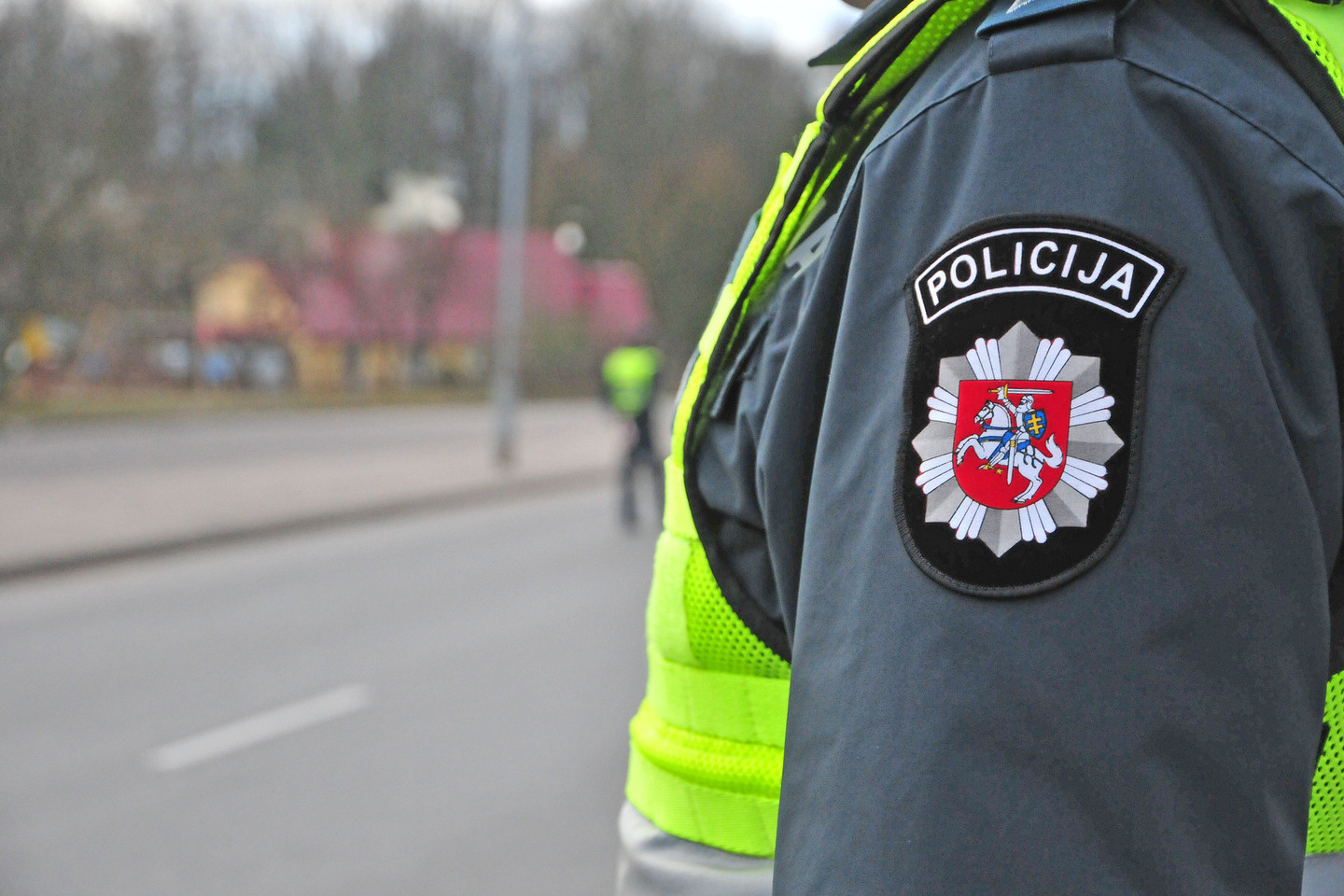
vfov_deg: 18.9
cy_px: 448
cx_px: 672
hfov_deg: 28.1
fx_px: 2688
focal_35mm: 72
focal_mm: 48
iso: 1250
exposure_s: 1/2500
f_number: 5
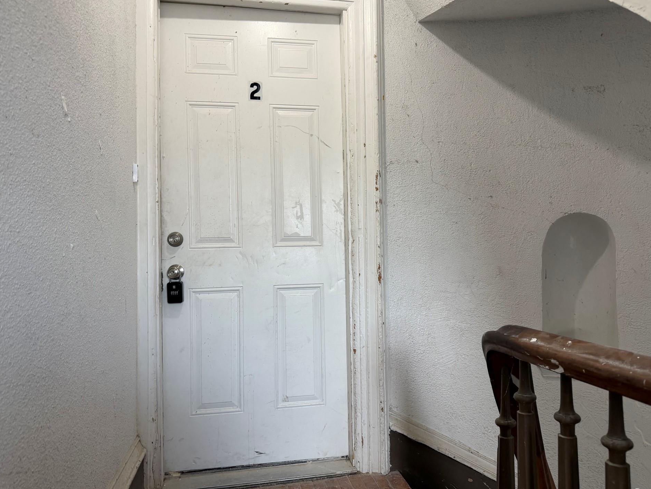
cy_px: 236
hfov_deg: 67.2
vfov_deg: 53.1
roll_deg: -1.3
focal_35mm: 26
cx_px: 351
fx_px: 489
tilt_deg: +4.6
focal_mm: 6.76
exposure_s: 1/121
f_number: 1.78
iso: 160
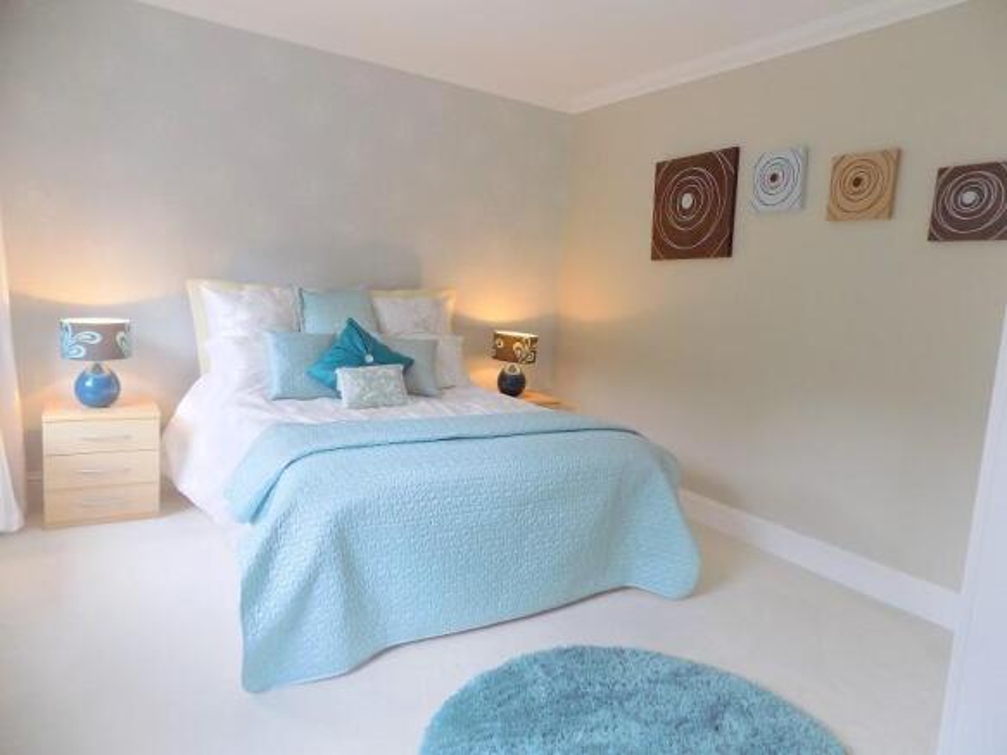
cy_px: 378
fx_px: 669
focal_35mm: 23
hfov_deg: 73.9
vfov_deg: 58.9
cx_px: 504
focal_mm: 4
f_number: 3.1
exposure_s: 1/30
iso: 100
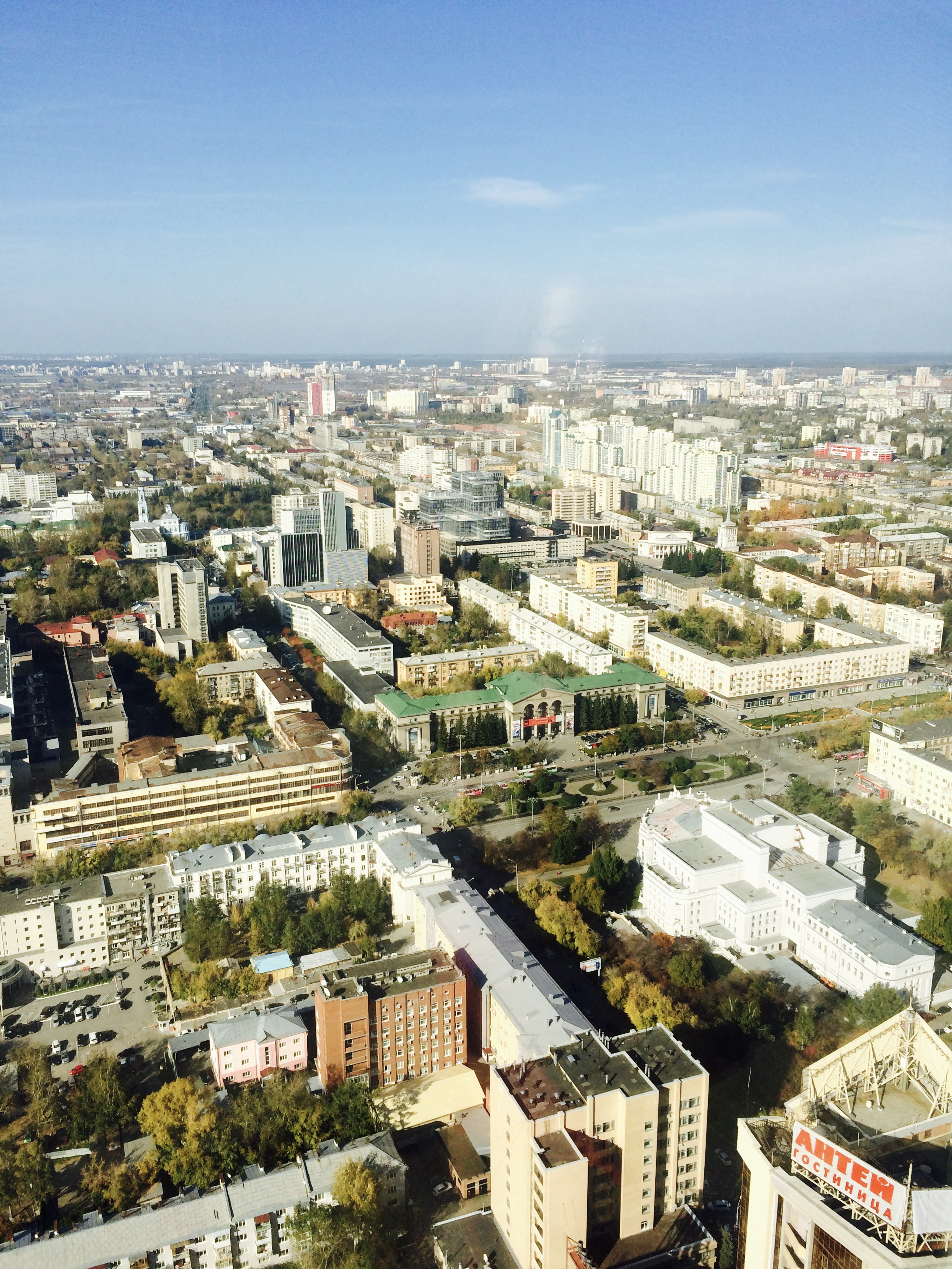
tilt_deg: -15.8
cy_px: 634
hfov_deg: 48.2
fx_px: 1063
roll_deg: +2.7
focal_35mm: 29
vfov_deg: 61.7
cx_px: 476
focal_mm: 4.15
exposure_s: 1/2415
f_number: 2.2
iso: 32
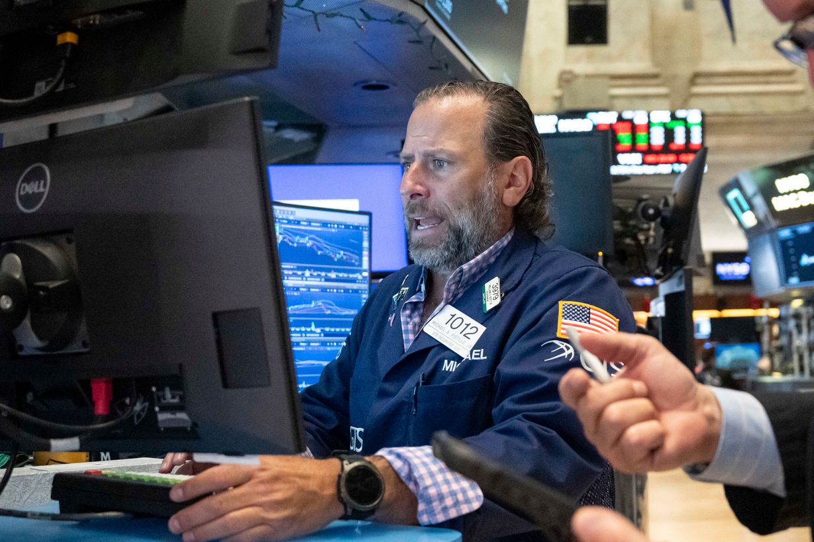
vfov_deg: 27.0
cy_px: 298
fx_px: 1130
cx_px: 508
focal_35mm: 50
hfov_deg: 39.3
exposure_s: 1/400
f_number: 2.8
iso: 8000
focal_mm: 30
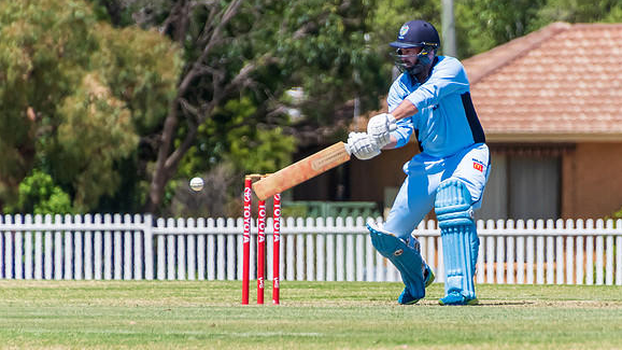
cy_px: 213
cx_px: 393
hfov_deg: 2.1
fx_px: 16788
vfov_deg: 1.2
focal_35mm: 1018
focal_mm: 400
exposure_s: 1/2500
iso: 400
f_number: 6.3
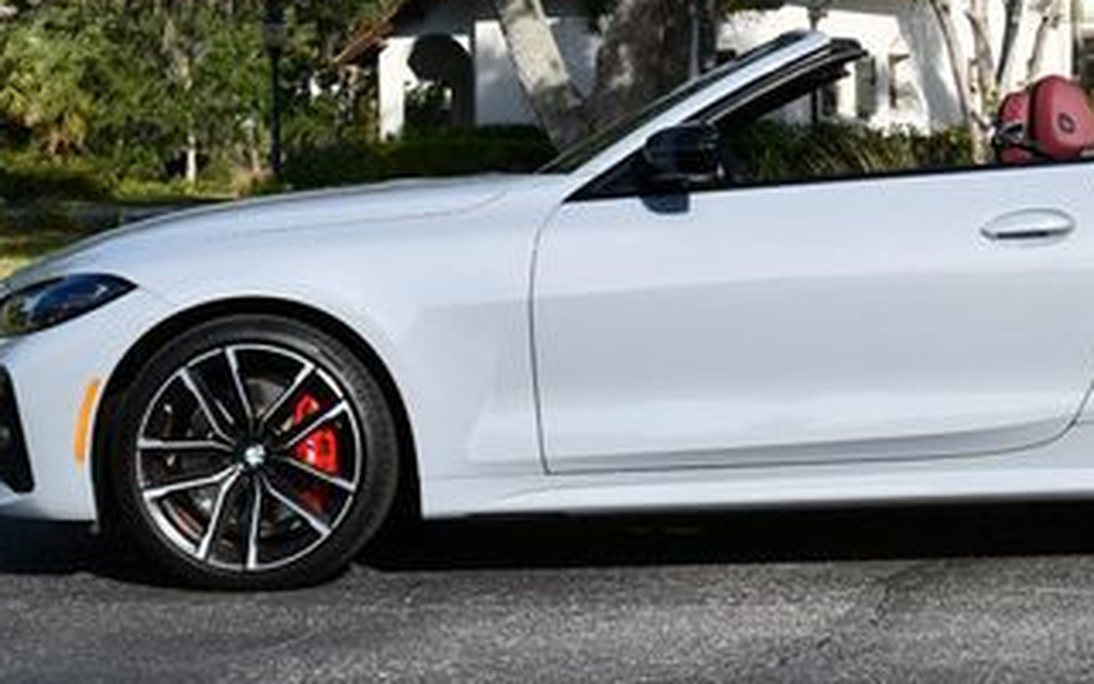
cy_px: 24
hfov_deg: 20.9
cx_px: 889
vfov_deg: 13.2
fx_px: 2922
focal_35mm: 98
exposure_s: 1/250
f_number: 8
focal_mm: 24
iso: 110
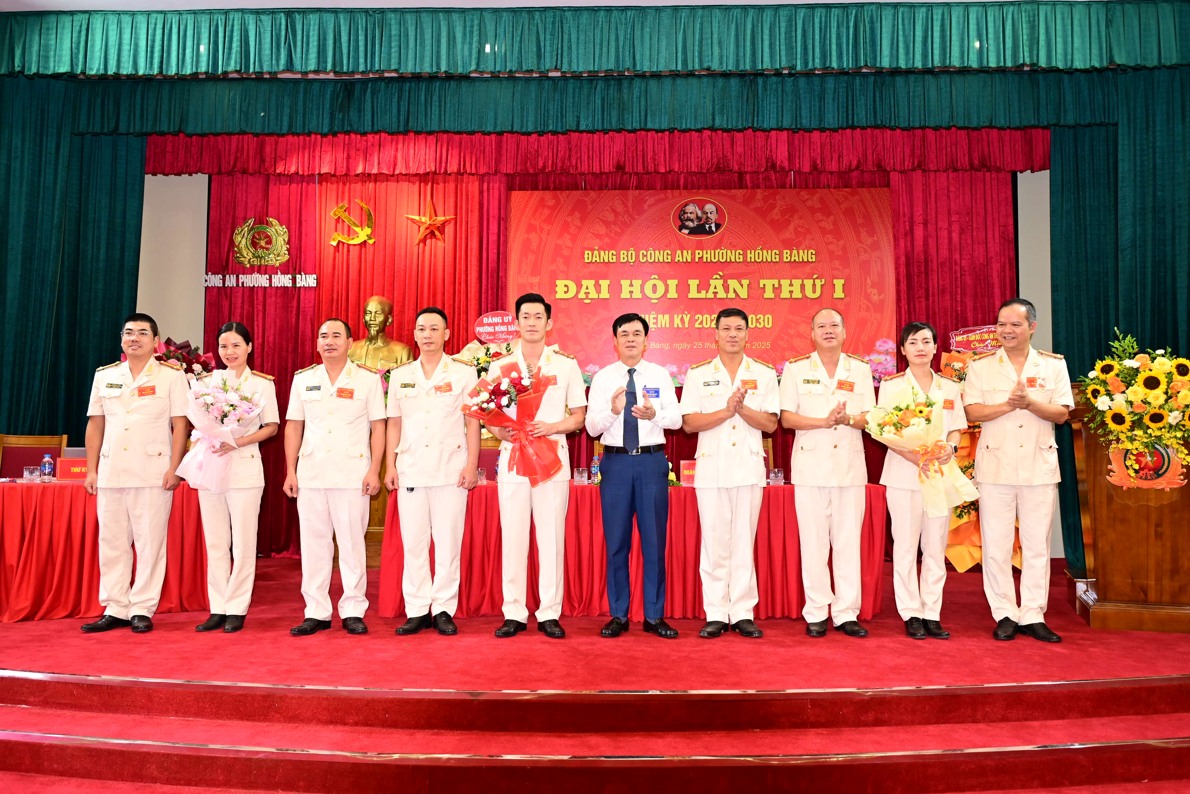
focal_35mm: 28
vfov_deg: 46.4
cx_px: 595
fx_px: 925
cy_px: 397
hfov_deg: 65.5
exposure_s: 1/100
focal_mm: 28
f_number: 4
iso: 2000
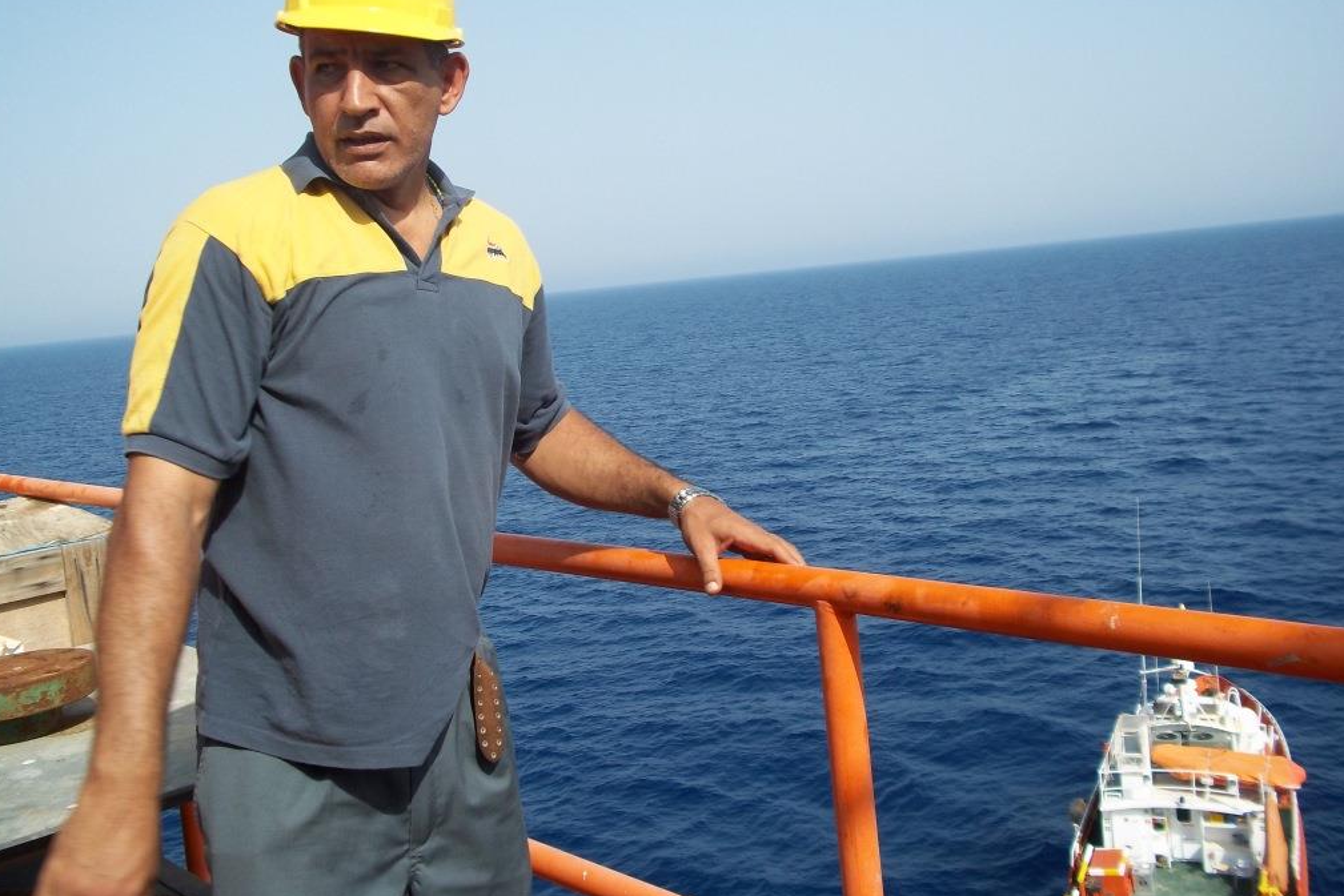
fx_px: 1419
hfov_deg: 50.7
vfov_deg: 35.0
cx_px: 667
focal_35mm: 38
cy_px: 390
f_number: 8
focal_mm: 6.5
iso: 80
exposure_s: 1/200
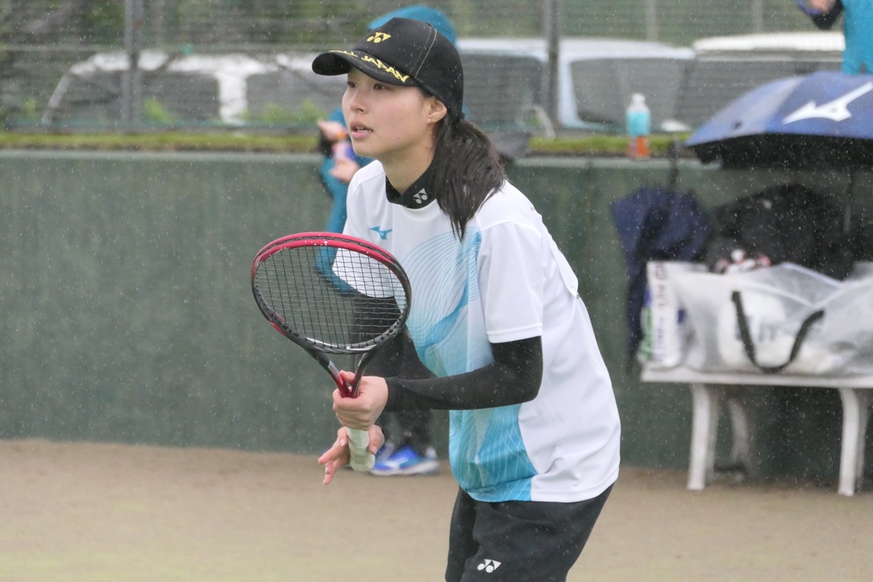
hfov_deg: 7.7
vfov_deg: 5.1
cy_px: 291
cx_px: 436
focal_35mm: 269
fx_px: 6522
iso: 3200
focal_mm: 98.25
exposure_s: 1/3200
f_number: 4
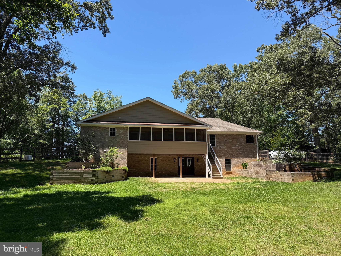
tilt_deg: +7.9
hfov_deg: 71.6
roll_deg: -0.2
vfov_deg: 56.8
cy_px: 128
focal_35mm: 24
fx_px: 236
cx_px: 170
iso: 80
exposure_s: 1/2370
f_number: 1.78
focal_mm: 6.76
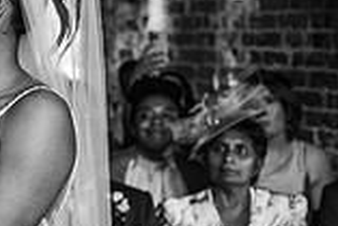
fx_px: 1212
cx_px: -256
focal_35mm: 129
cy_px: 140
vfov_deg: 10.6
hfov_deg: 14.2
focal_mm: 35
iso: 720
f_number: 2.2
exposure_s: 1/200
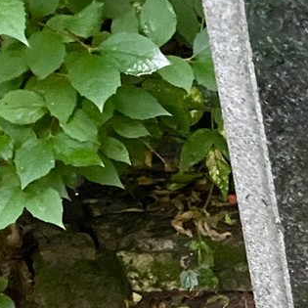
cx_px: 700
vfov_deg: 14.9
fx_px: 1057
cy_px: 515
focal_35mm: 105
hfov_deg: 13.2
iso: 500
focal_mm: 4.25
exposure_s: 1/50
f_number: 1.8
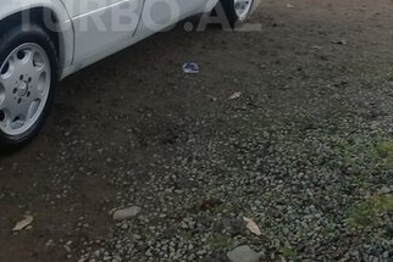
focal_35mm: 66
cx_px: 137
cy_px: 13
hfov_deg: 30.3
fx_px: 721
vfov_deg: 20.1
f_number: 2.2
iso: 64
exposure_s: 1/50
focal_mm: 3.3
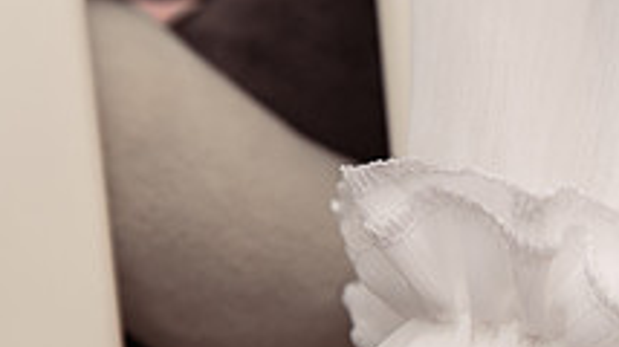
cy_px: 275
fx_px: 3264
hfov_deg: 10.7
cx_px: 628
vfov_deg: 6.1
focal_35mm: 199
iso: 500
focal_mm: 70
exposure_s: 1/250
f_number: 3.5
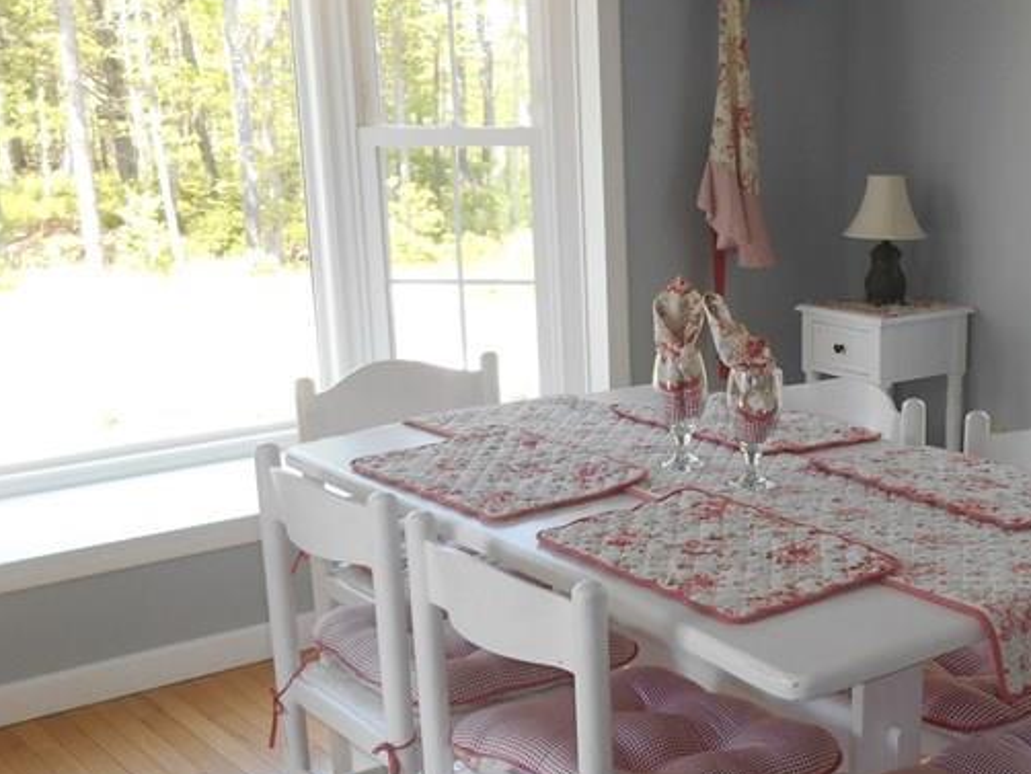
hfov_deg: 35.1
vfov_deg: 27.3
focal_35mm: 53
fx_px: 1579
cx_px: 815
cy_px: 540
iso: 100
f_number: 3.4
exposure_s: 1/30
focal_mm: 4.7
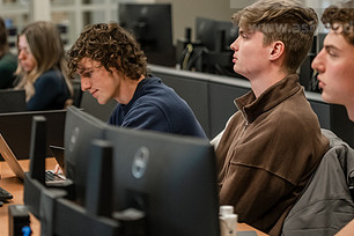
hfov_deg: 12.8
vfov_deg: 8.5
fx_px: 1583
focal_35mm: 161
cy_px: 51
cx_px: 196
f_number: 2.8
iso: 1000
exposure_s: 1/200
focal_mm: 85
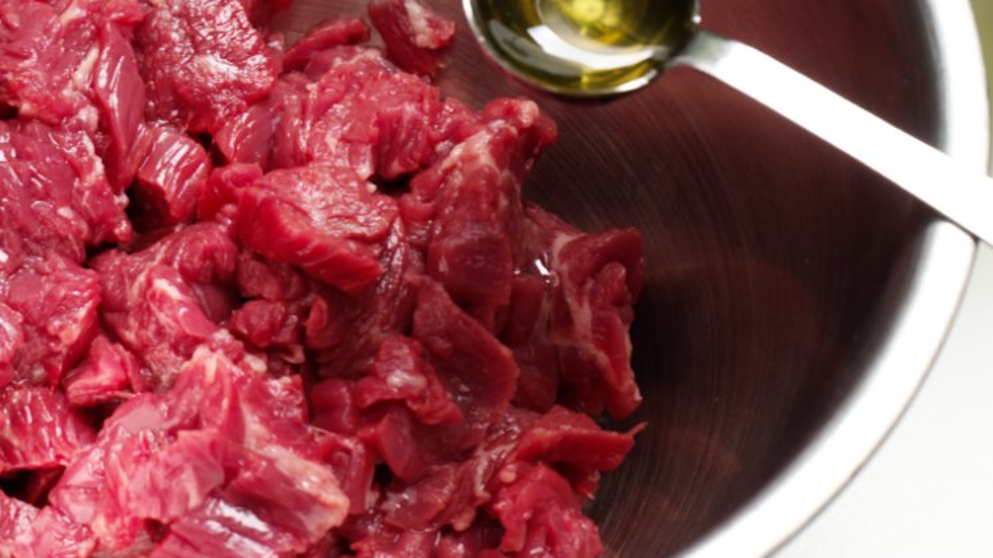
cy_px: 43
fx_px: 3106
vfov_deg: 10.2
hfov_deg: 18.0
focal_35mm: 118
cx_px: 234
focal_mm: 70
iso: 100
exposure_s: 1/100
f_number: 10
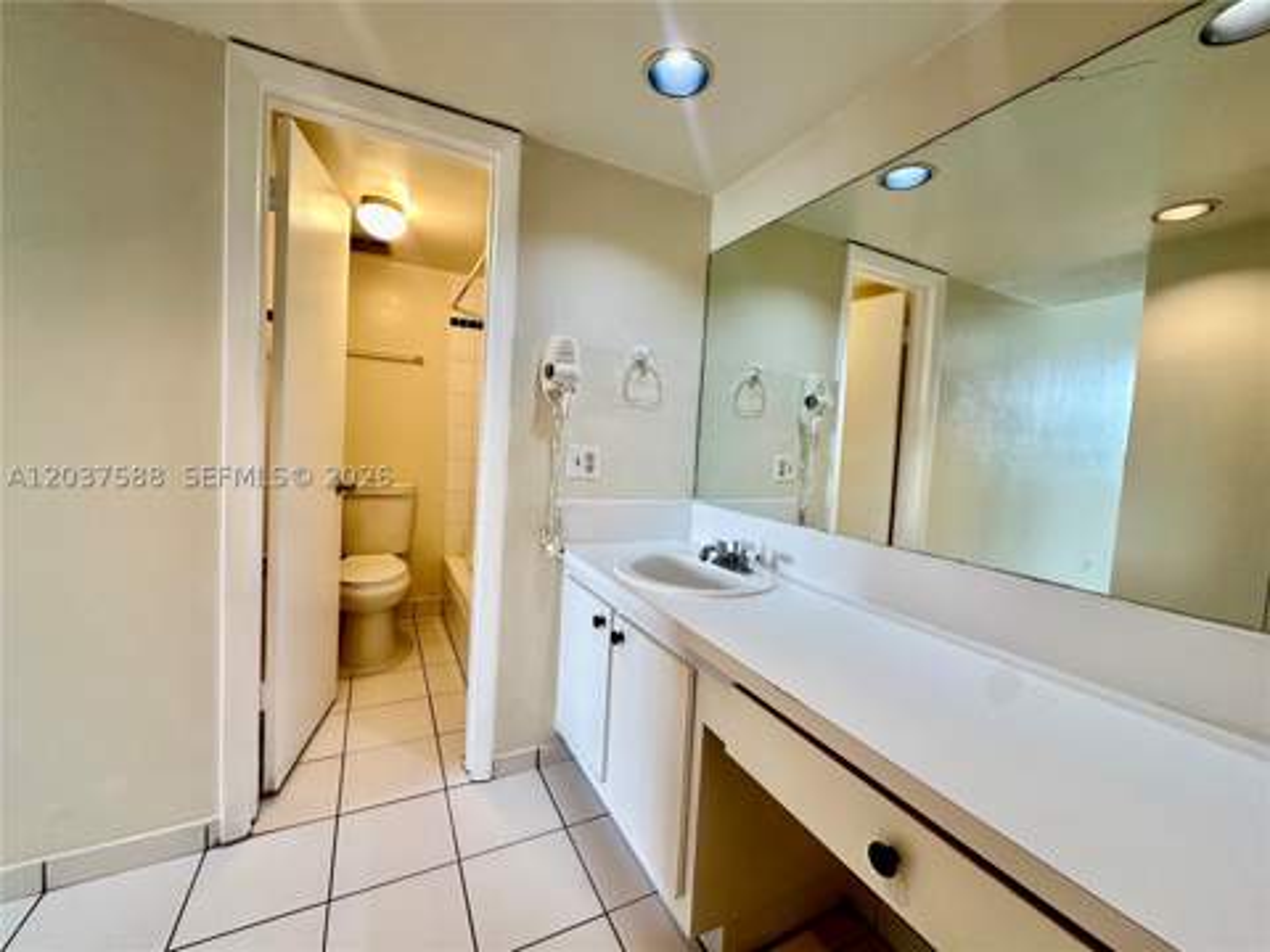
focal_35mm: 14
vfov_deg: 85.7
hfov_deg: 102.1
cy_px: 476
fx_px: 514
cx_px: 635
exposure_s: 1/60
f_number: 2.2
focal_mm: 2.22
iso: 160
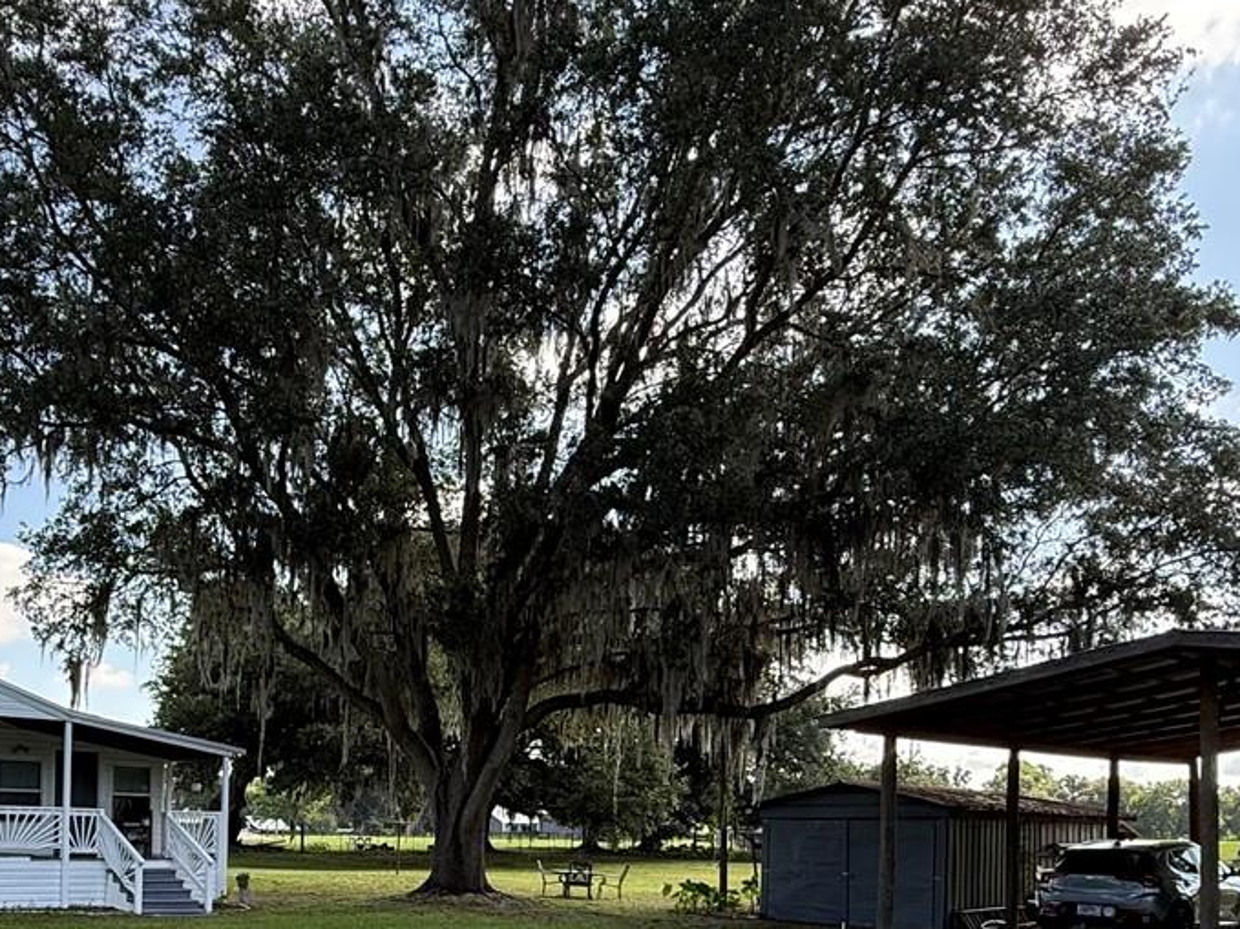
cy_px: 799
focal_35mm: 33
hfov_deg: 54.2
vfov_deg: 40.3
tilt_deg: +3.1
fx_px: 1182
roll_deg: -0.9
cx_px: 411
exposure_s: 1/326
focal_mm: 2.22
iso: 64
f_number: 2.2
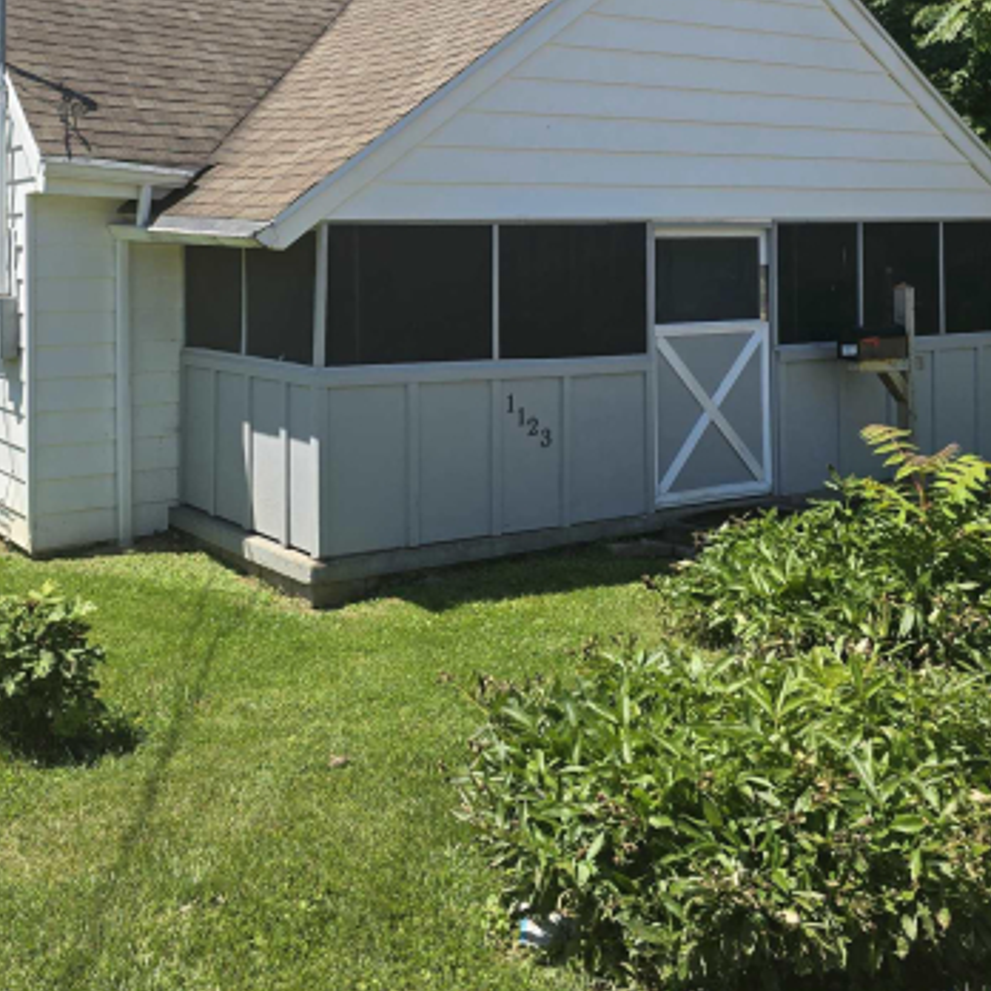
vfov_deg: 41.6
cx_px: 299
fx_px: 1263
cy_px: 249
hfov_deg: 42.0
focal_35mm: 39
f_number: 1.7
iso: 12
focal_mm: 6.3
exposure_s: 1/643
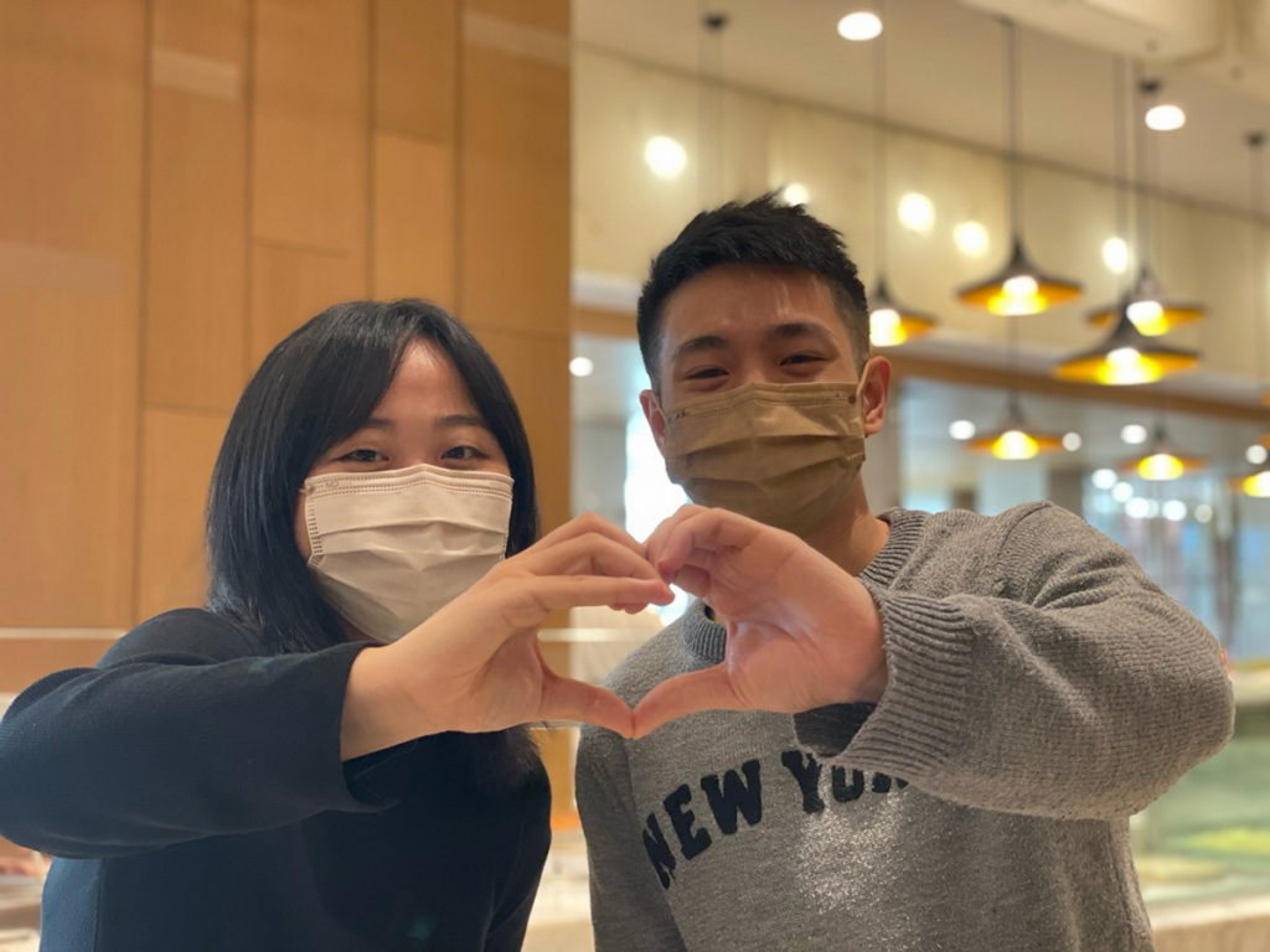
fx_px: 1908
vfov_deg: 28.0
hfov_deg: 36.8
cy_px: 476
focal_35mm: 52
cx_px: 635
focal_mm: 6
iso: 125
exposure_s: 1/38
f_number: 2
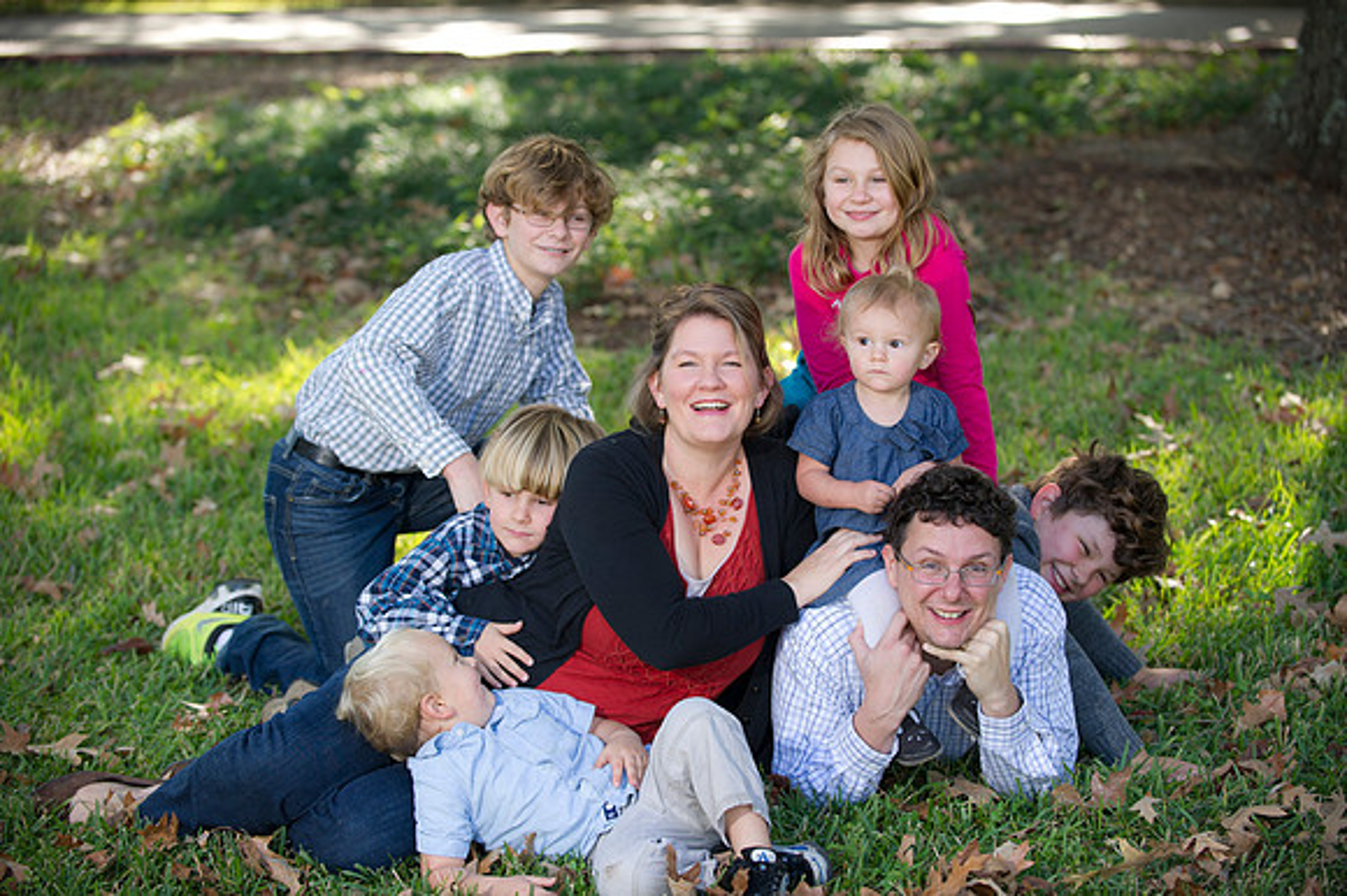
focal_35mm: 95
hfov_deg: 21.5
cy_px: 448
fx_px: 3552
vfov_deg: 14.4
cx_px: 674
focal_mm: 95
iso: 320
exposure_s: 1/320
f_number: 2.8
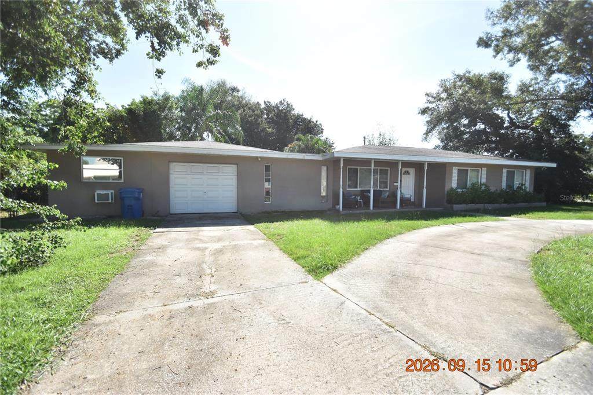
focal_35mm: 15
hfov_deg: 100.4
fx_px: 247
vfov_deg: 77.3
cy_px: 198
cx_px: 296
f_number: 3.5
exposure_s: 1/4000
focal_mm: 10
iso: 800
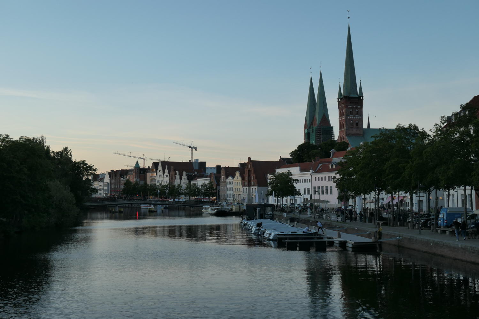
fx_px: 625
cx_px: 240
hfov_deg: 41.9
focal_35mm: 47
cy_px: 160
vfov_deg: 28.6
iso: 200
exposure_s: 1/250
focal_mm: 17.1
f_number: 4.1
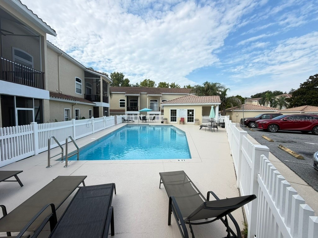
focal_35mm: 14
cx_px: 159
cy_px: 119
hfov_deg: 102.1
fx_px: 129
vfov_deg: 85.7
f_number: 2.2
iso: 40
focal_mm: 2.22
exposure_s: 1/770
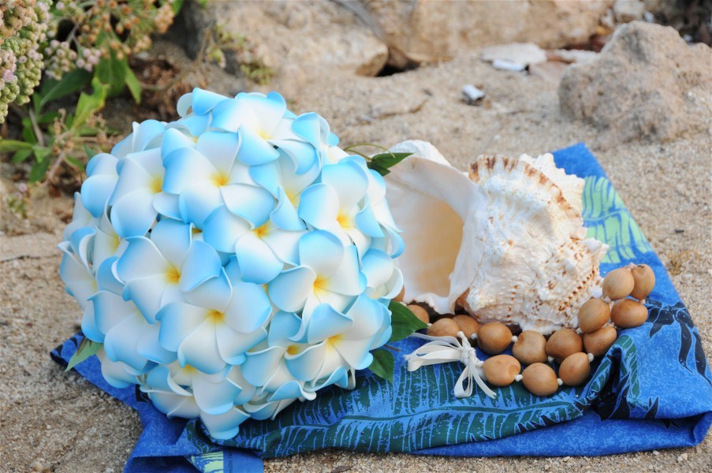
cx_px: 356
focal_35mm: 98
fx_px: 1926
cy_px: 236
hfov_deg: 20.9
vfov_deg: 14.0
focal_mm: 65
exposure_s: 1/125
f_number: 8
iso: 400
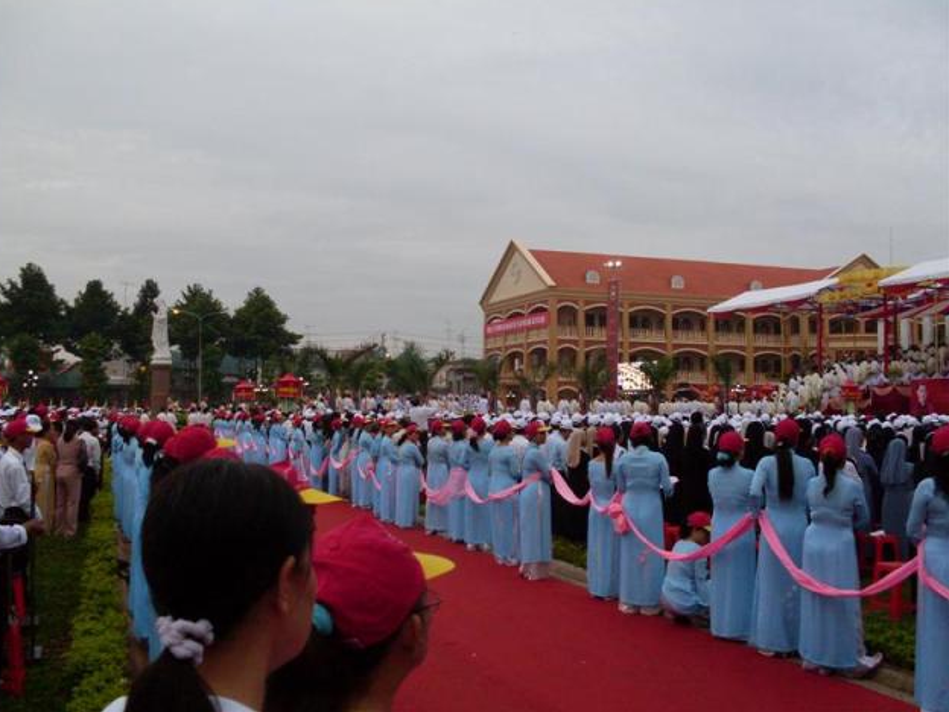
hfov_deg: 47.9
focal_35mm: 39
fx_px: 1069
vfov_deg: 36.8
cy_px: 348
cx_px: 464
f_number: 2.8
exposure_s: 1/350
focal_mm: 6.3
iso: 200
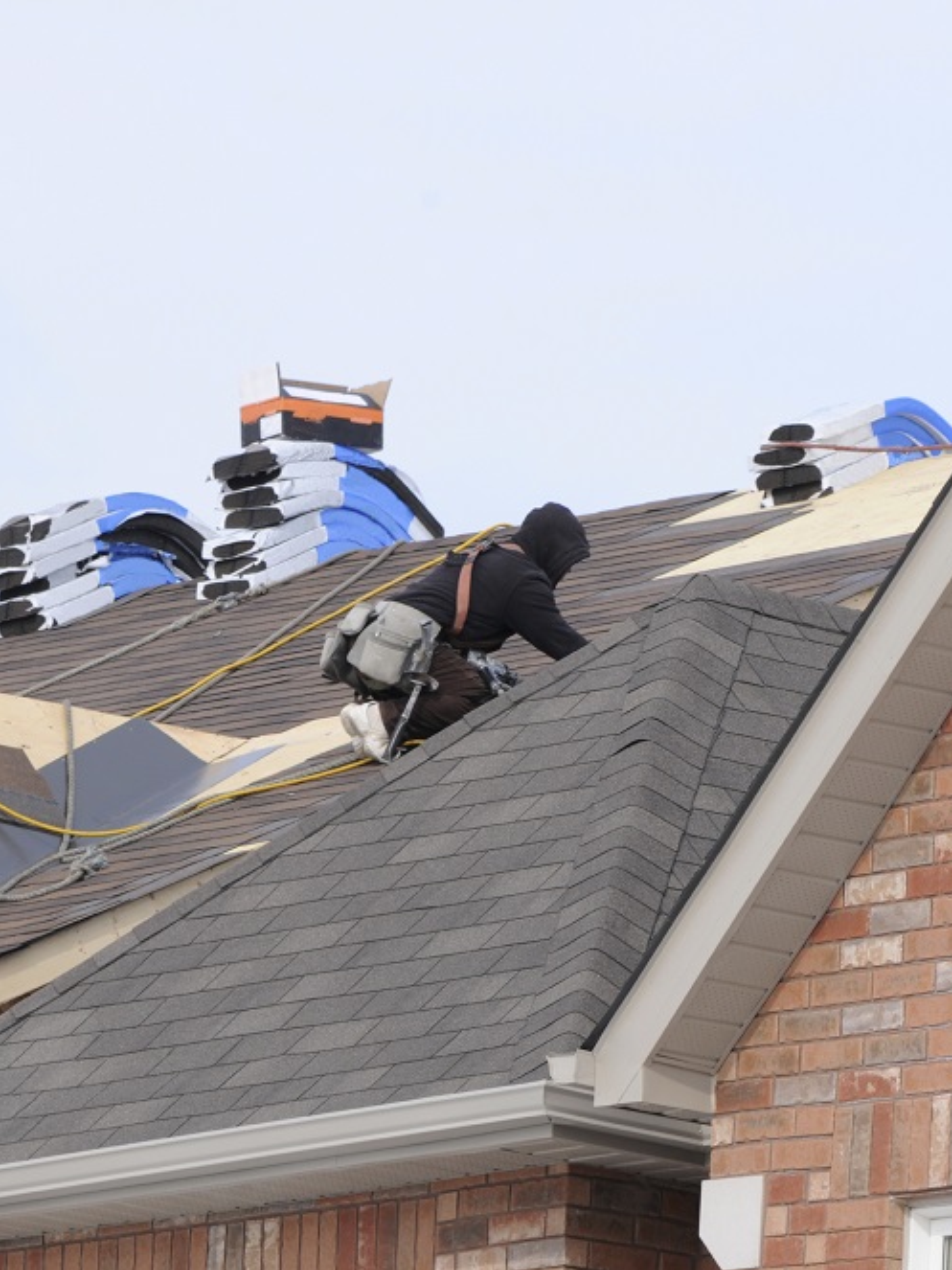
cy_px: 636
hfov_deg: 3.4
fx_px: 15956
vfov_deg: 4.6
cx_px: 494
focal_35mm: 435
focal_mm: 200
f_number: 13
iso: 200
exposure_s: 1/250
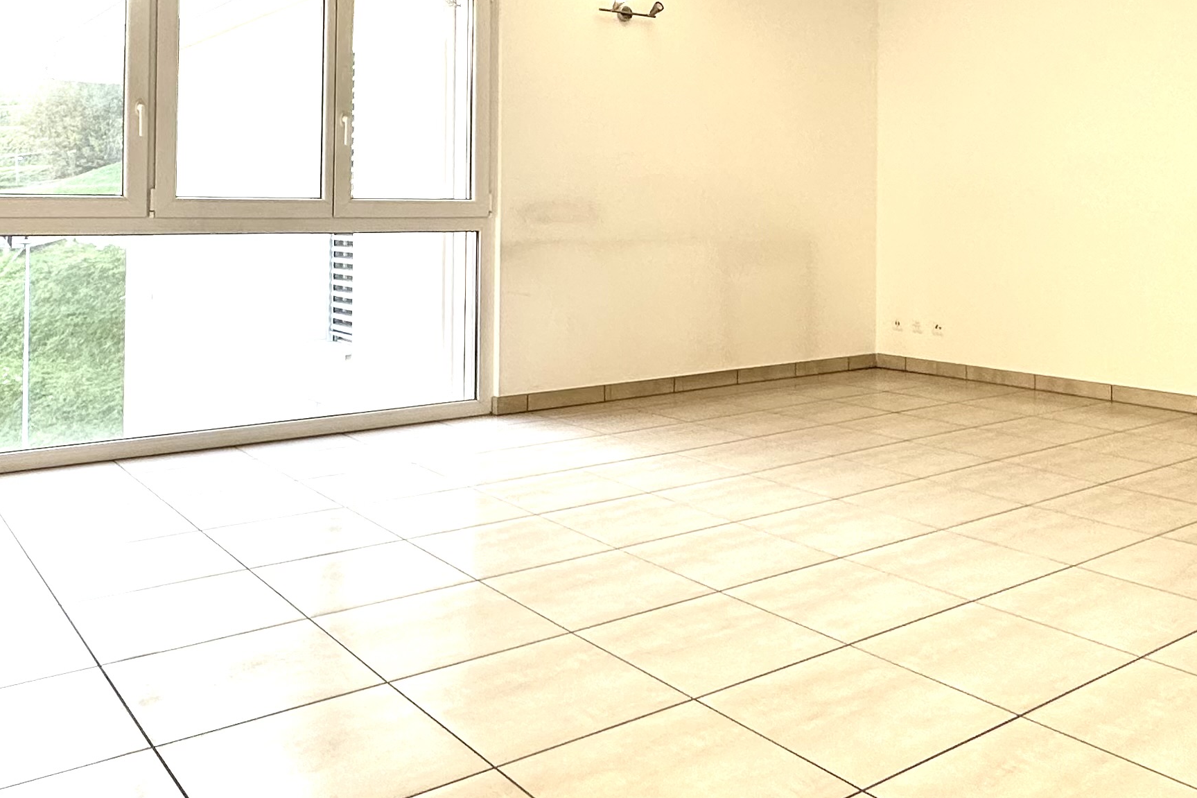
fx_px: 1130
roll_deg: +0.2
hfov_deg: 55.6
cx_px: 685
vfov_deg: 37.7
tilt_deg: +1.1
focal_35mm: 34
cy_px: 180
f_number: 2.2
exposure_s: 1/100
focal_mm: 2.22
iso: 64
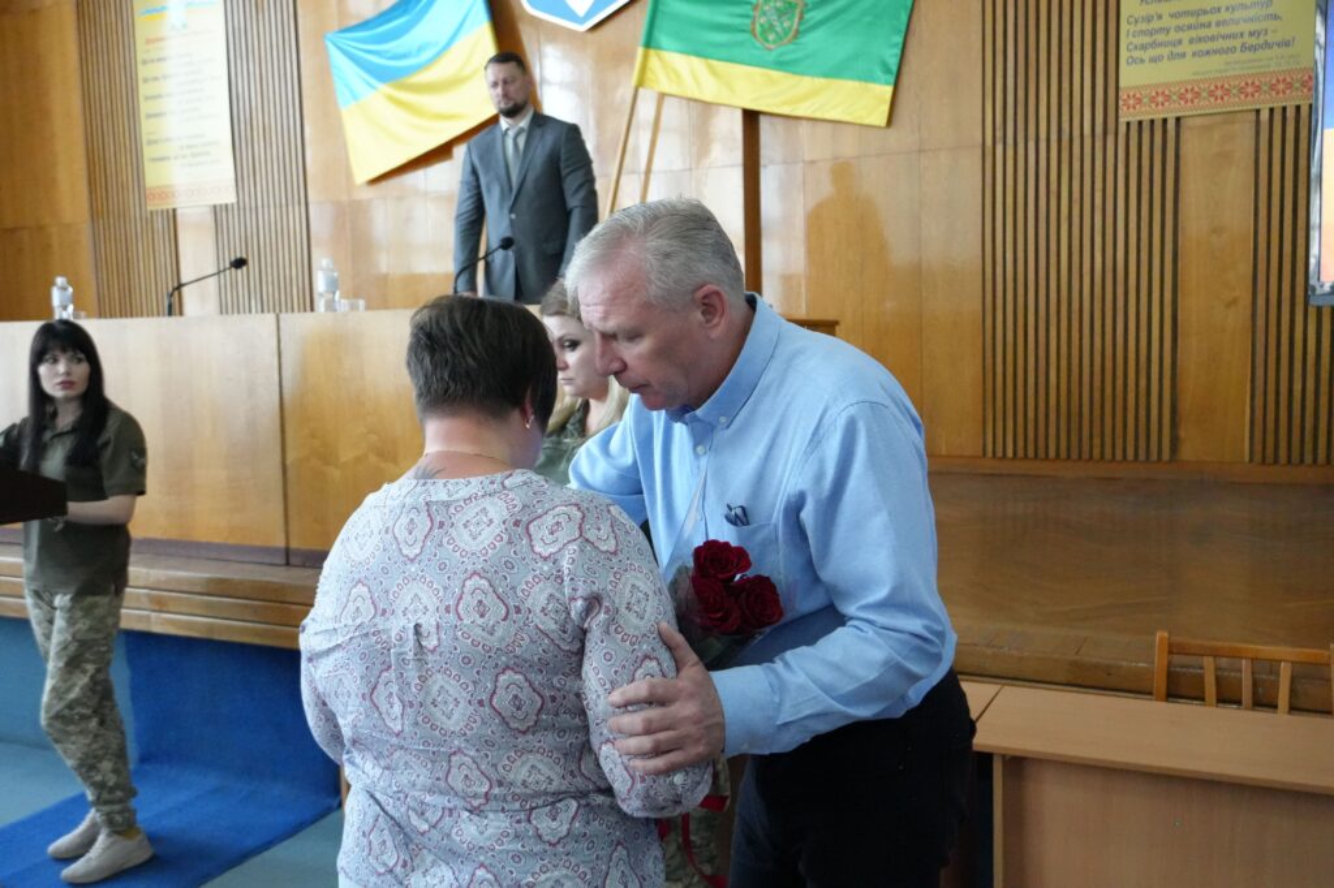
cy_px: 444
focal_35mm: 34
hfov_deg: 55.1
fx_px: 1278
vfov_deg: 38.3
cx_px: 667
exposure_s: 1/125
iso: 6400
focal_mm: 23
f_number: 4
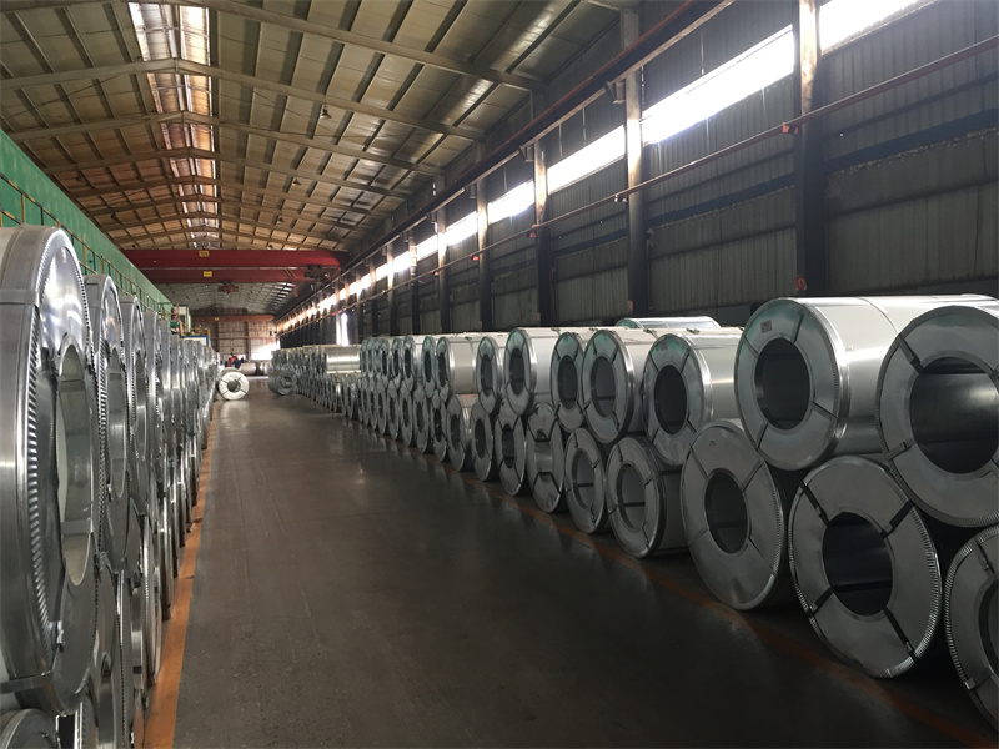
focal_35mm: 29
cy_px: 374
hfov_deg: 61.7
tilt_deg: -2.4
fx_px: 837
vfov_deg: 48.2
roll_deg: +0.7
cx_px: 500
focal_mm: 4.15
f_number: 2.2
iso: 125
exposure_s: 1/33
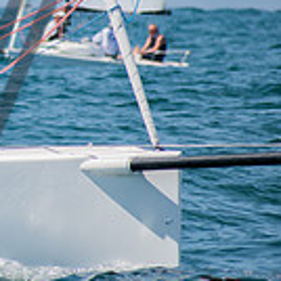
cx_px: -222
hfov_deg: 1.6
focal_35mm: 1100
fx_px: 10102
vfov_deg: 1.6
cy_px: 43
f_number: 6.3
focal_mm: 200
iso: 200
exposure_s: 1/1000
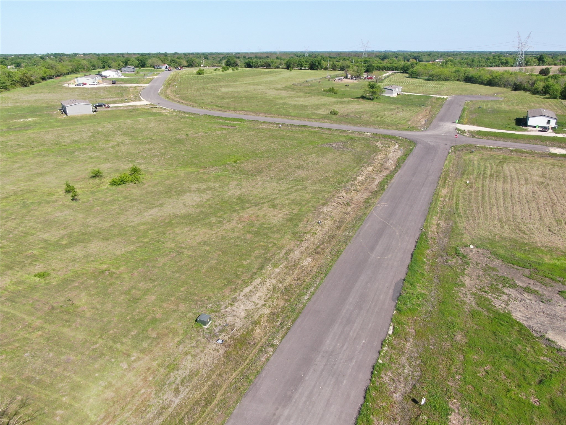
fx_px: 392
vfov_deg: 56.8
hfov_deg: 71.6
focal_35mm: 24
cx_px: 283
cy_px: 212
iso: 100
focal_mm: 4.39
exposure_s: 1/800
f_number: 2.8
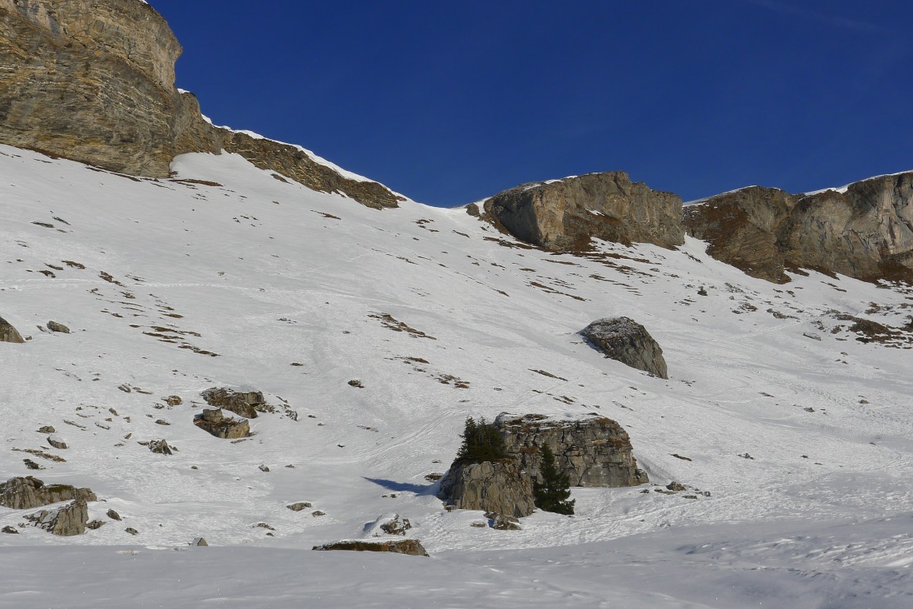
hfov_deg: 31.9
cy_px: 312
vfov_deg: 21.6
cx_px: 451
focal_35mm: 63
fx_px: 1598
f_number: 6.3
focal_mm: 12.8
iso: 80
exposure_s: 1/1000
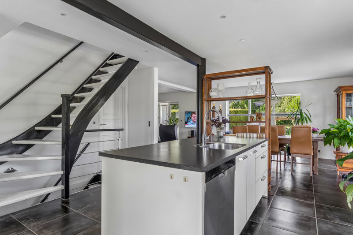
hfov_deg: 85.4
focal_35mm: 20
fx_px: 191
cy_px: 118
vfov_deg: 63.2
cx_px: 176
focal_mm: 13
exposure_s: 1/13
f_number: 8
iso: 200
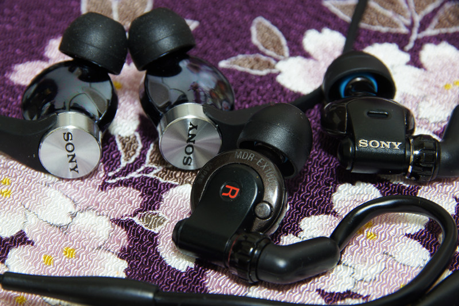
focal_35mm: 375
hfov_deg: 5.5
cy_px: 153
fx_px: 4777
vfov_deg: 3.7
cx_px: 230
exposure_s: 5
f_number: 16
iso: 100
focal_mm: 250
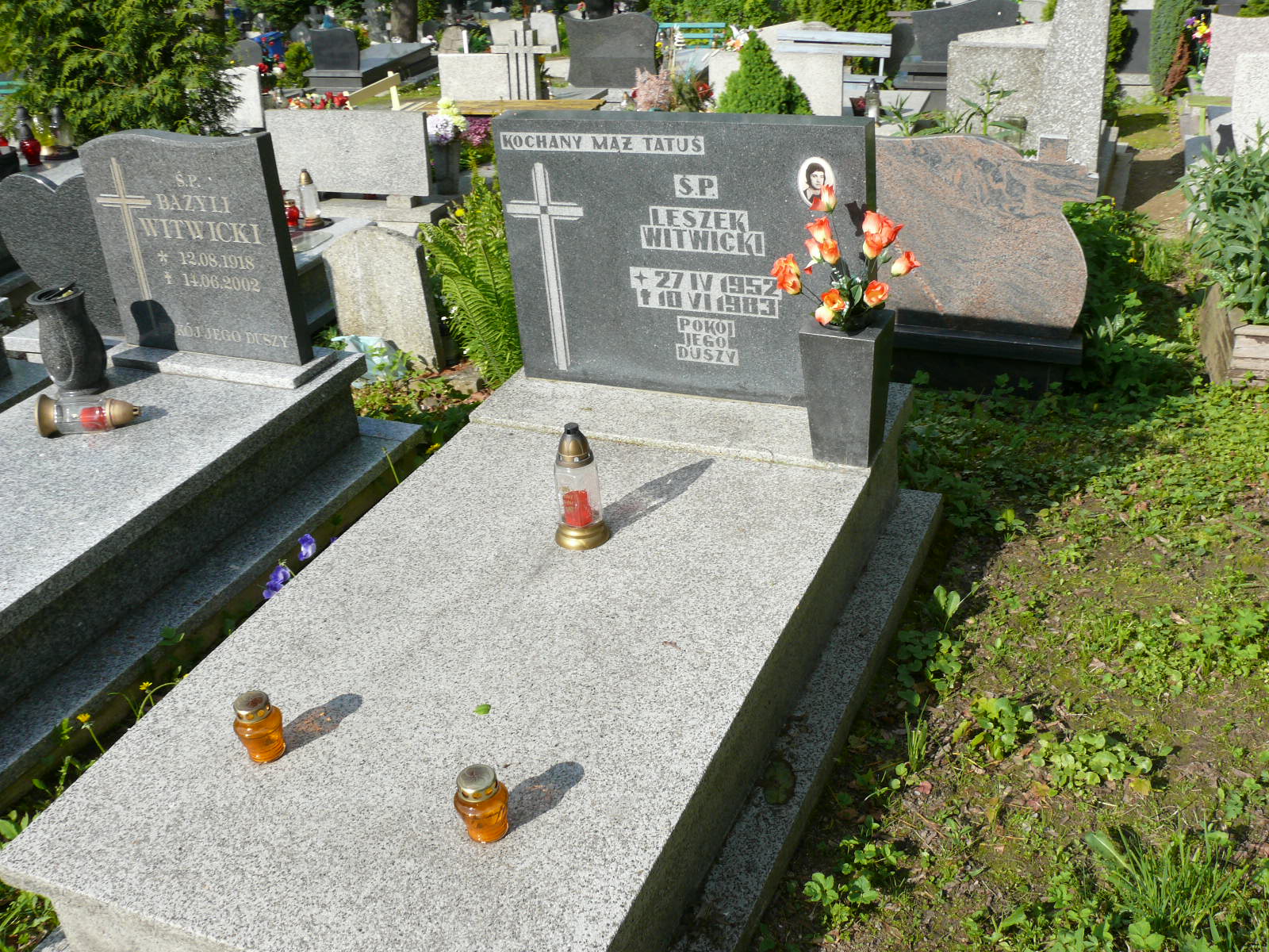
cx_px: 634
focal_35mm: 35
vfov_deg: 40.7
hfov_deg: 52.6
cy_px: 476
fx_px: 1283
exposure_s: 1/320
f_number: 5.6
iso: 100
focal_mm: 7.4
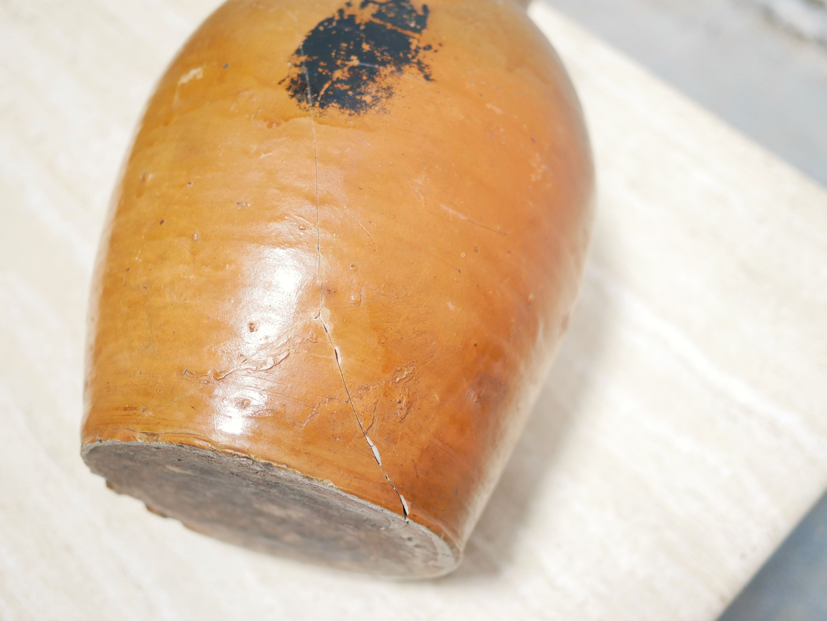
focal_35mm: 40
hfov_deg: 46.8
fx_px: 956
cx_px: 414
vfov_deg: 36.0
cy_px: 310
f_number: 1.7
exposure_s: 1/60
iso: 500
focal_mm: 20
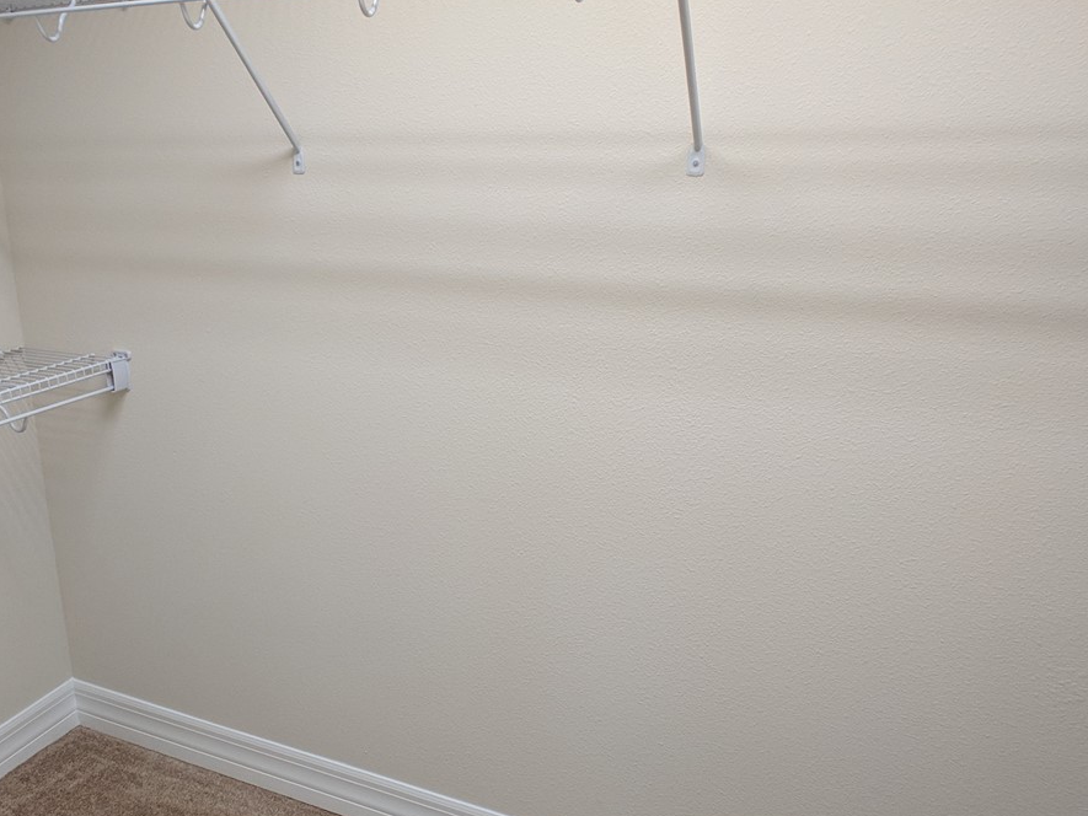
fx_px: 1477
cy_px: 509
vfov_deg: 30.8
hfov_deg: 40.1
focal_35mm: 47
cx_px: 390
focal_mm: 4.67
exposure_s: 1/120
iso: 261
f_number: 2
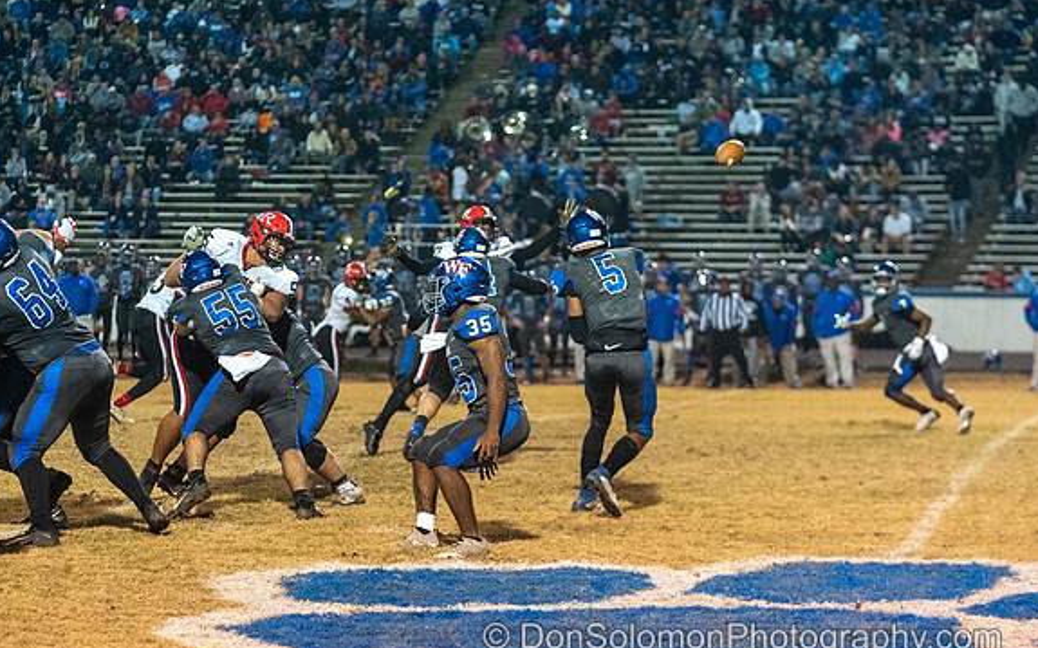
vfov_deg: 11.2
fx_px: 3309
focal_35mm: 117
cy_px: 338
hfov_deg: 17.8
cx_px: 466
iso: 8000
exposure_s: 1/800
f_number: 2.8
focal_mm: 96
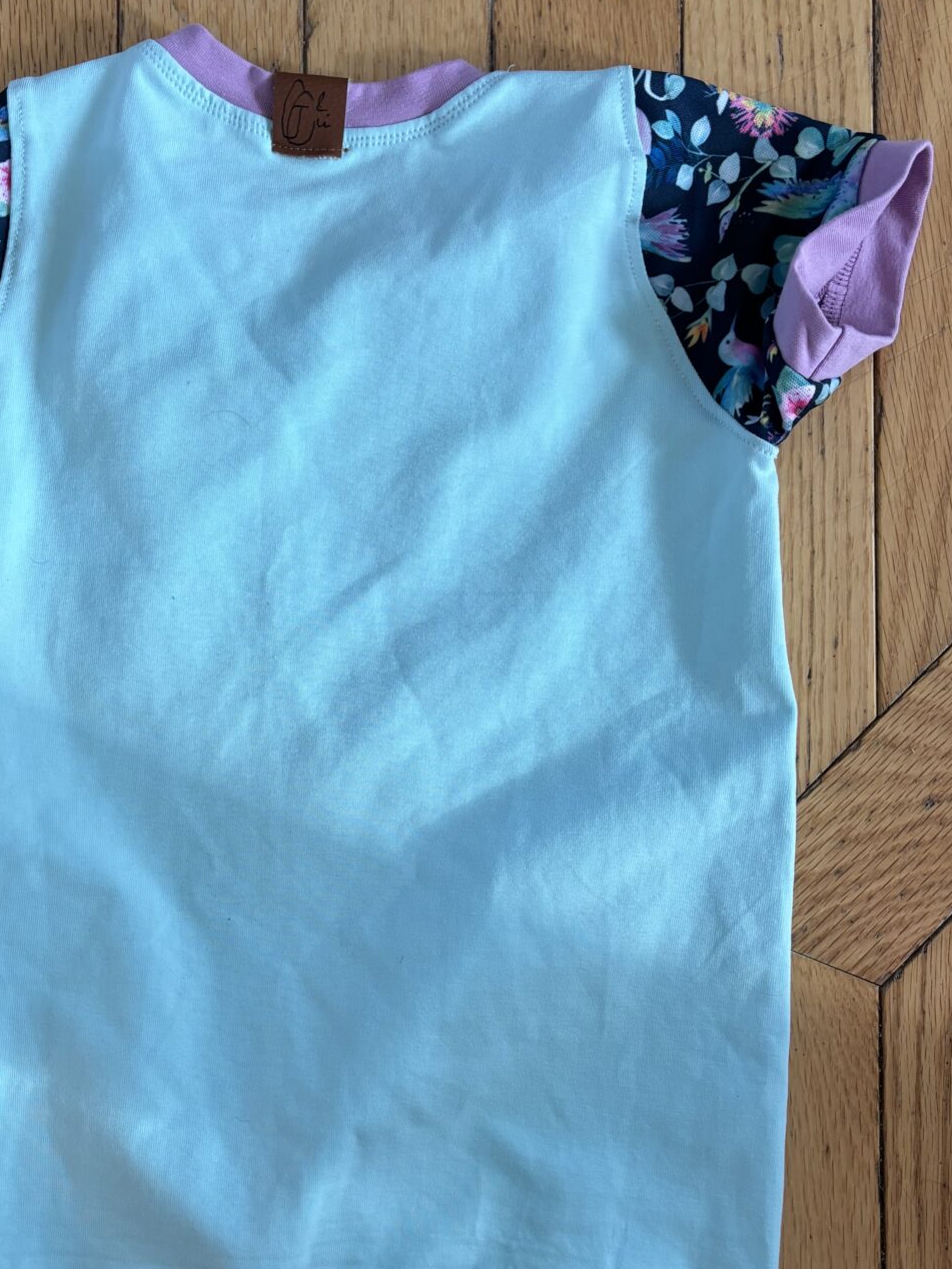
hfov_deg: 33.8
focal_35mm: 42
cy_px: 789
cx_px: 266
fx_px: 1540
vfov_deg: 44.4
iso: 125
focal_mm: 5.96
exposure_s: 1/121
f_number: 1.6
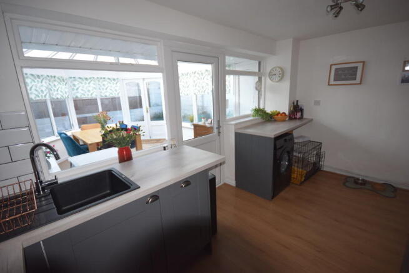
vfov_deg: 72.1
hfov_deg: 95.0
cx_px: 204
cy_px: 136
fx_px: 187
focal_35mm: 16
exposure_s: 1/60
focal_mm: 11
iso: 800
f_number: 4.2
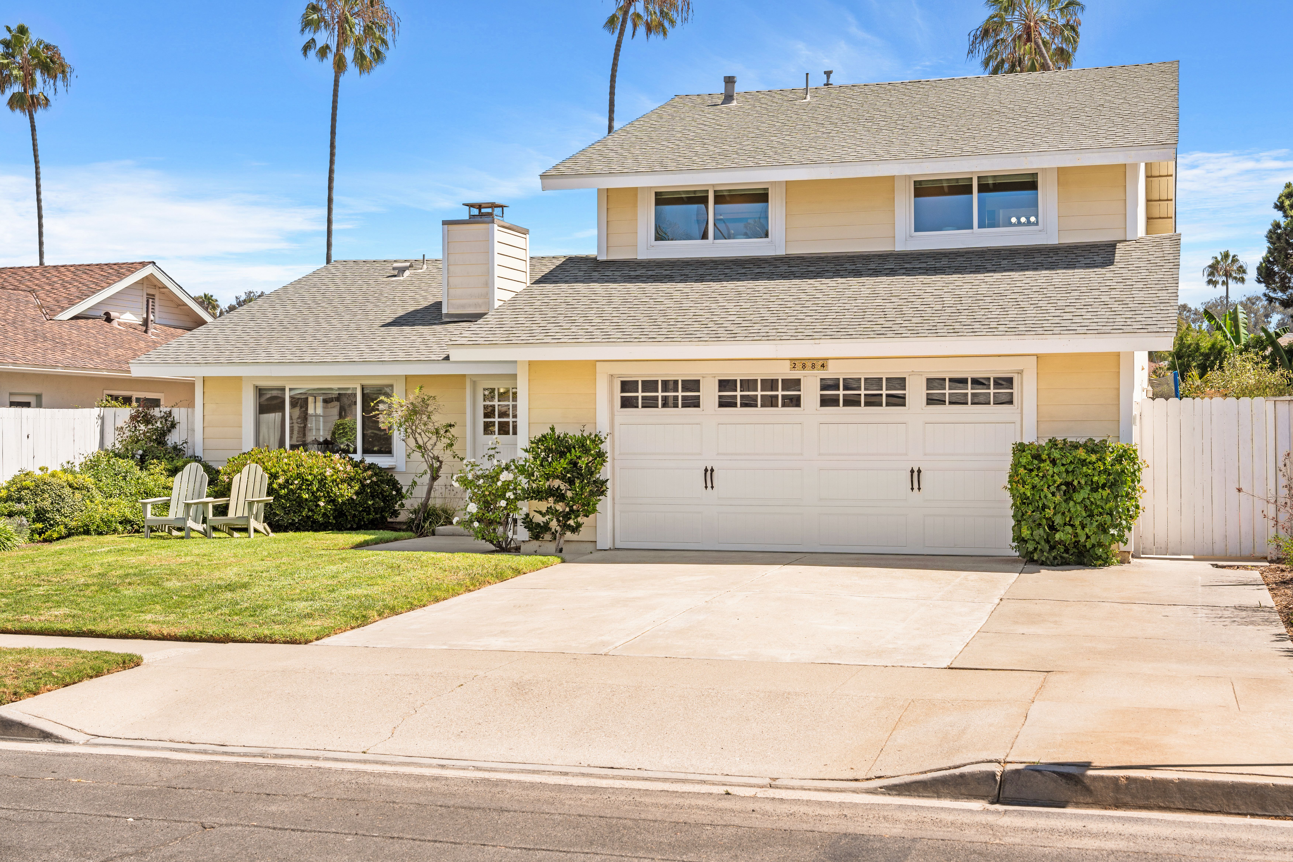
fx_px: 1652
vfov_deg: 29.2
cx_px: 646
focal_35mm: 46
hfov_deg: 42.7
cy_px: 431
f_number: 6.3
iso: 100
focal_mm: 46
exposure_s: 1/400
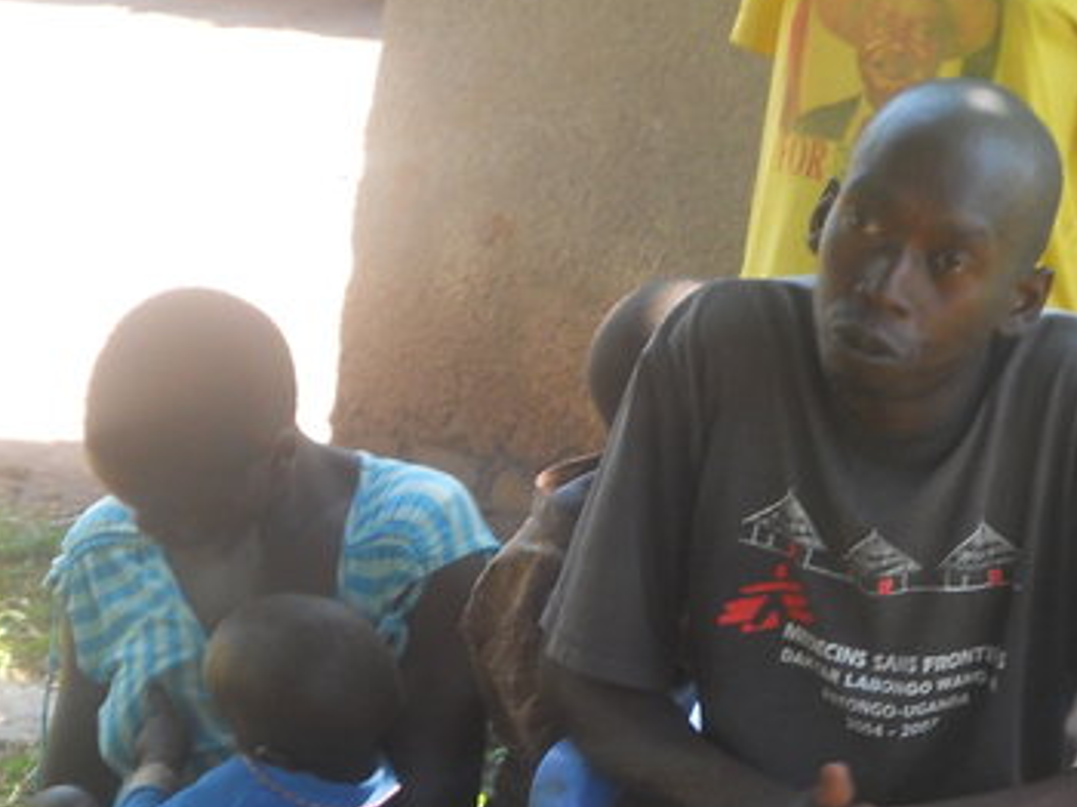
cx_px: 591
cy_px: 619
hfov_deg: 12.5
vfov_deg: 9.4
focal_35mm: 158
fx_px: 4912
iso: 80
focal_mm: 9.8
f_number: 4.8
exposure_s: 1/50
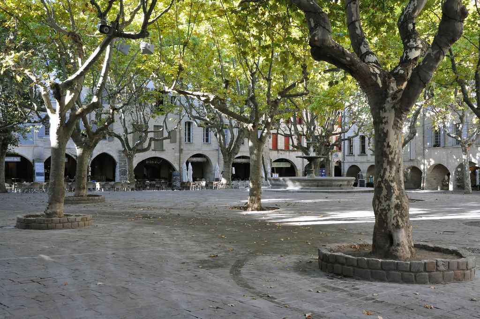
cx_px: 240
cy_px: 160
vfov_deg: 34.1
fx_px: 519
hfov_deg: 49.6
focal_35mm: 39
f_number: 9
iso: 1000
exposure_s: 1/125
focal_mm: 26
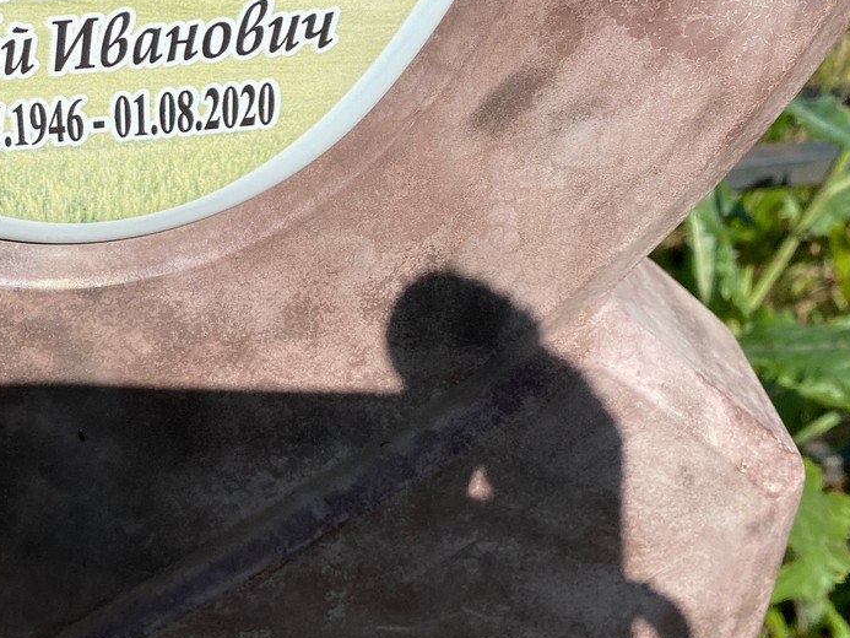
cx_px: 67
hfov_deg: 33.5
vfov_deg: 26.7
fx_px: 1326
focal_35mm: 54
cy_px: 167
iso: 32
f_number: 1.8
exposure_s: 1/4115
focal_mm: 4.25
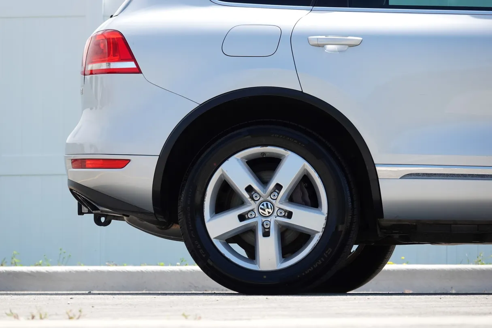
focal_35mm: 229
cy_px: 164
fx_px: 3129
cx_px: 246
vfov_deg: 6.0
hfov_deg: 9.0
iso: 100
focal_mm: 83.9
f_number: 4
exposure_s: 1/400
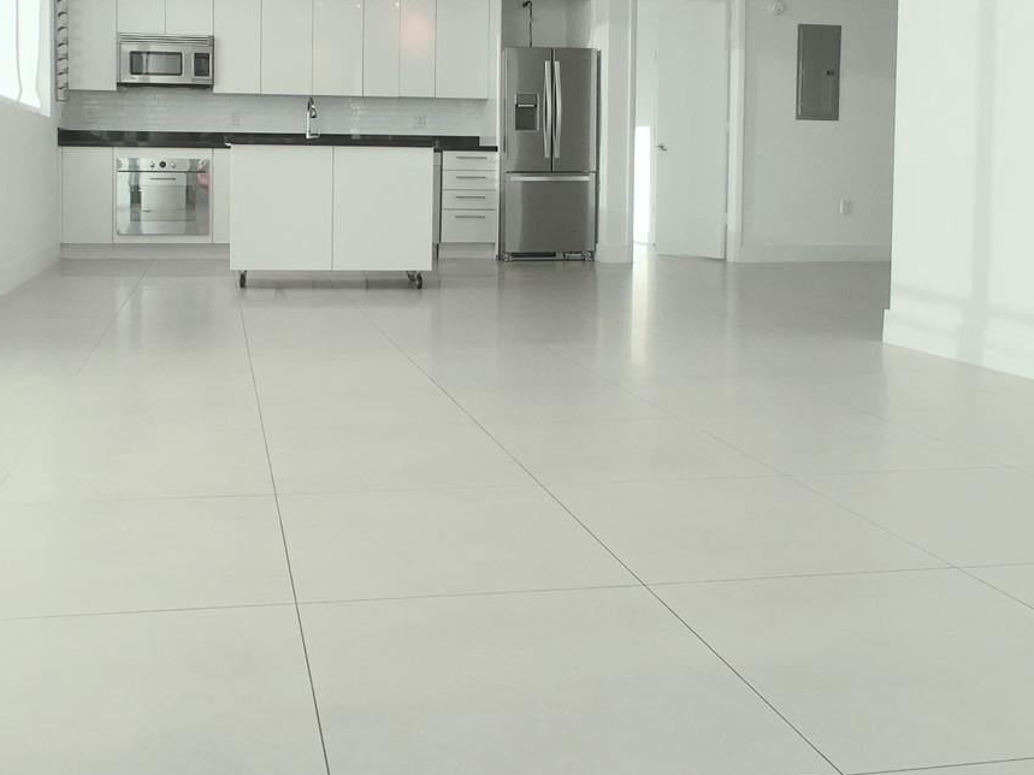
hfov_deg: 35.4
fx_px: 1613
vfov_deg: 26.8
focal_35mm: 54
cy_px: 223
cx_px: 408
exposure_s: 1/439
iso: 25
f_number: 2.2
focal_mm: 4.15
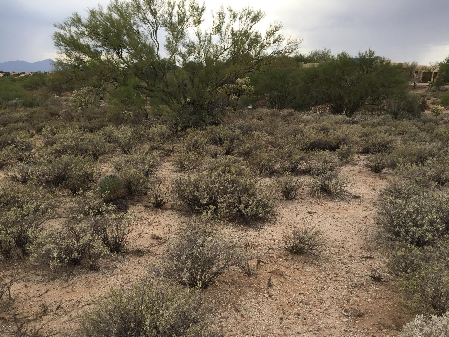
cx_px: 224
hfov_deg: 61.7
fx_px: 376
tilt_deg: -14.6
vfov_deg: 48.2
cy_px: 168
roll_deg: -2.4
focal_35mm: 29
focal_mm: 4.15
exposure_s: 1/449
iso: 32
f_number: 2.2
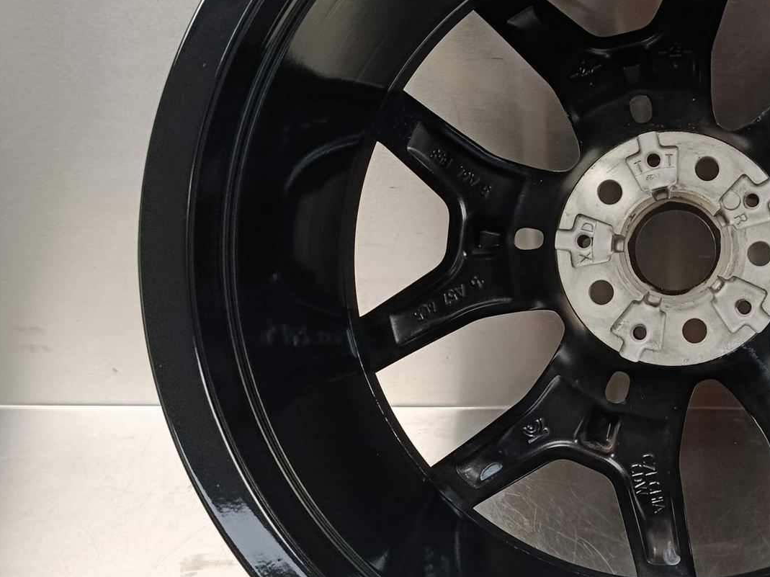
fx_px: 1023
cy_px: 226
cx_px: 687
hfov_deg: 38.5
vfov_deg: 31.4
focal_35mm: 46
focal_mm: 5.24
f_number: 1.7
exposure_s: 1/50
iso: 1050
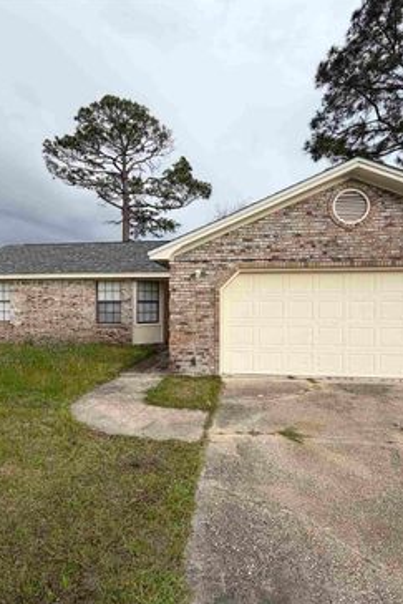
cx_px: 191
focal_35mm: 20
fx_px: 335
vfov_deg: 83.9
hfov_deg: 61.9
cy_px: 308
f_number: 2.2
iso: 64
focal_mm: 2.22
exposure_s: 1/502
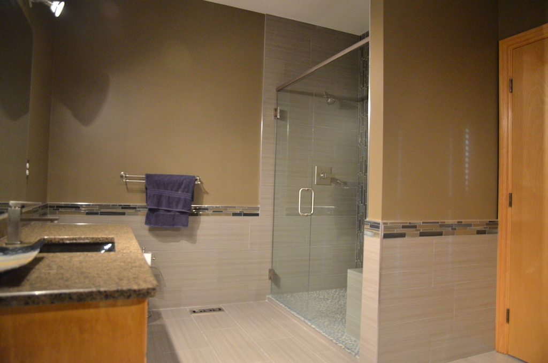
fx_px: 365
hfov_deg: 73.9
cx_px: 274
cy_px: 182
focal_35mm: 24
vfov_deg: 52.9
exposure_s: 1/100
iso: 2000
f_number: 3.5
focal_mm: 16
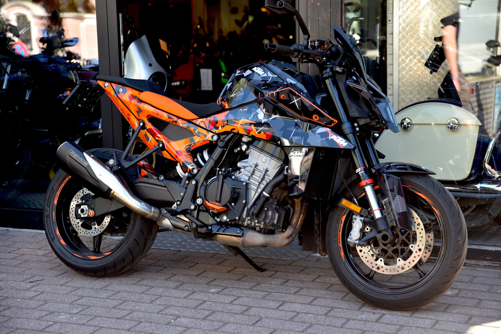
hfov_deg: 28.8
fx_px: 975
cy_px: 167
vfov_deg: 19.5
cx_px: 250
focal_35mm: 70
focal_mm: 70
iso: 100
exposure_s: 1/60
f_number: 3.5
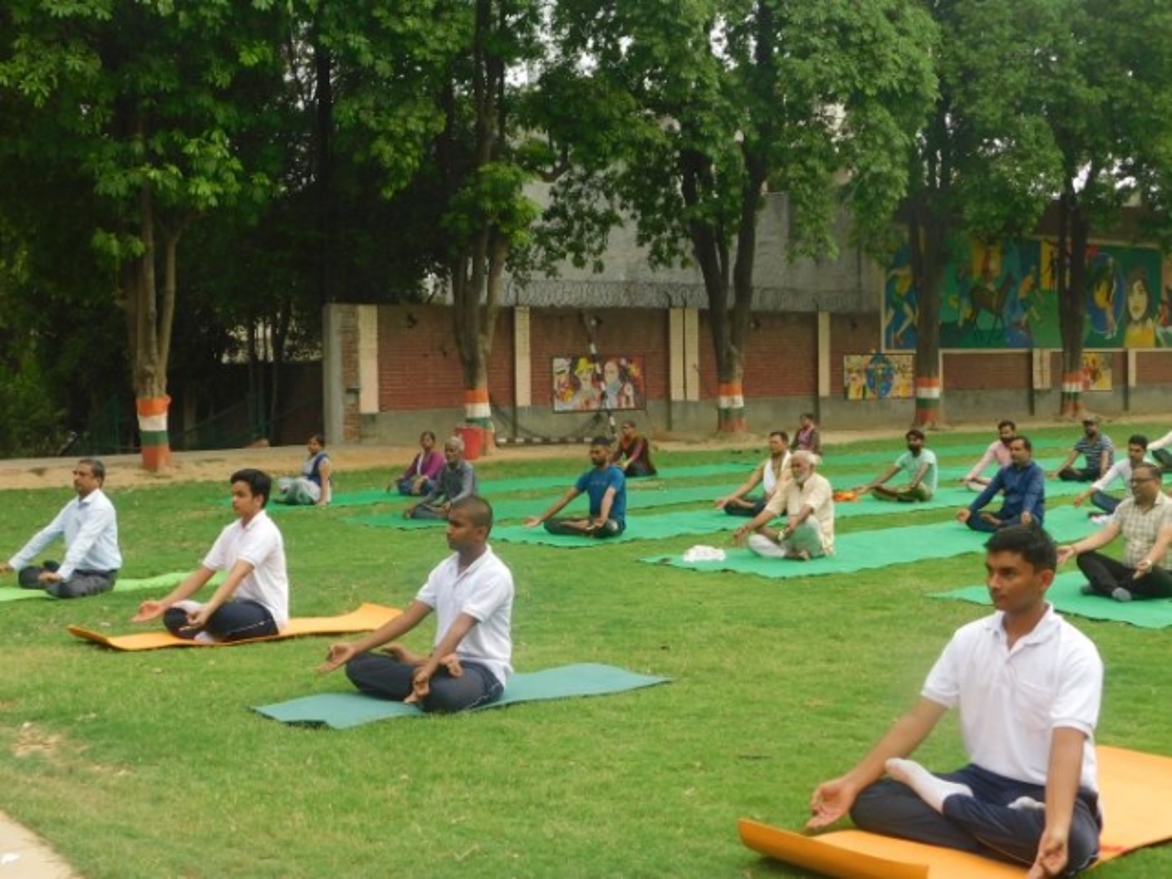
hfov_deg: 42.1
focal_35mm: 45
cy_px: 440
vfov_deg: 32.2
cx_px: 586
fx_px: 1524
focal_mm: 8
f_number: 3.7
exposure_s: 1/320
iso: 125
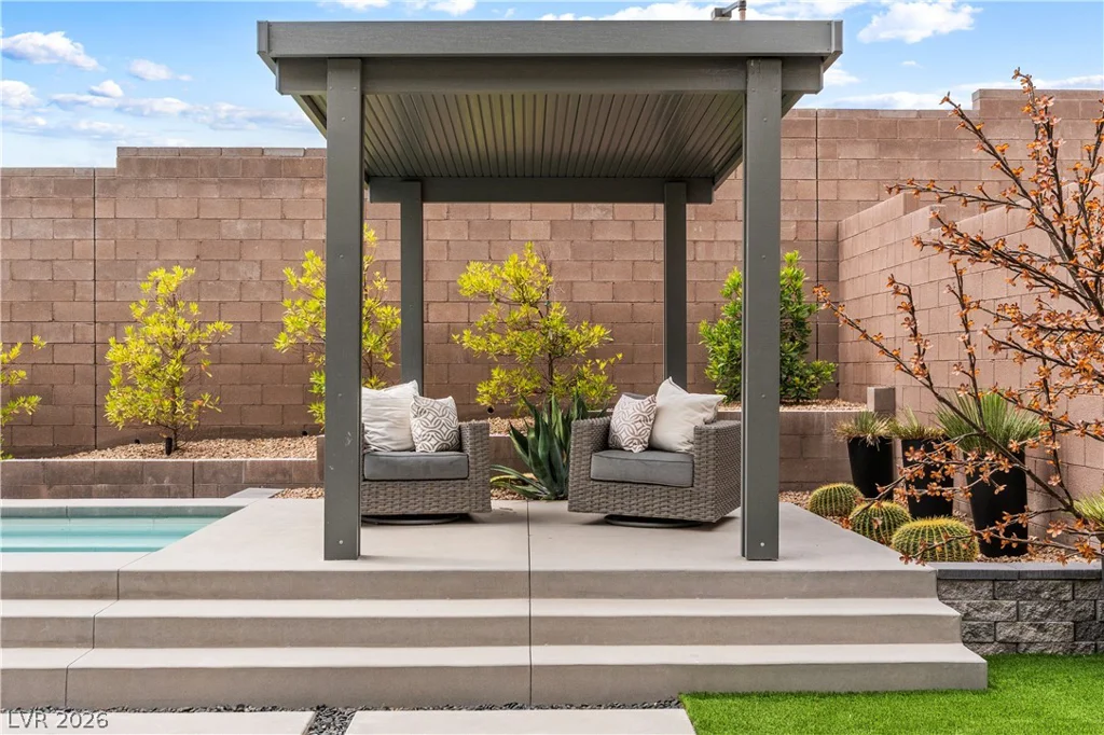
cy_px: 368
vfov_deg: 36.8
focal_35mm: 36
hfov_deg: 53.1
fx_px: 1104
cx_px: 552
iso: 400
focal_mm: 24
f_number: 8
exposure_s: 1/8000
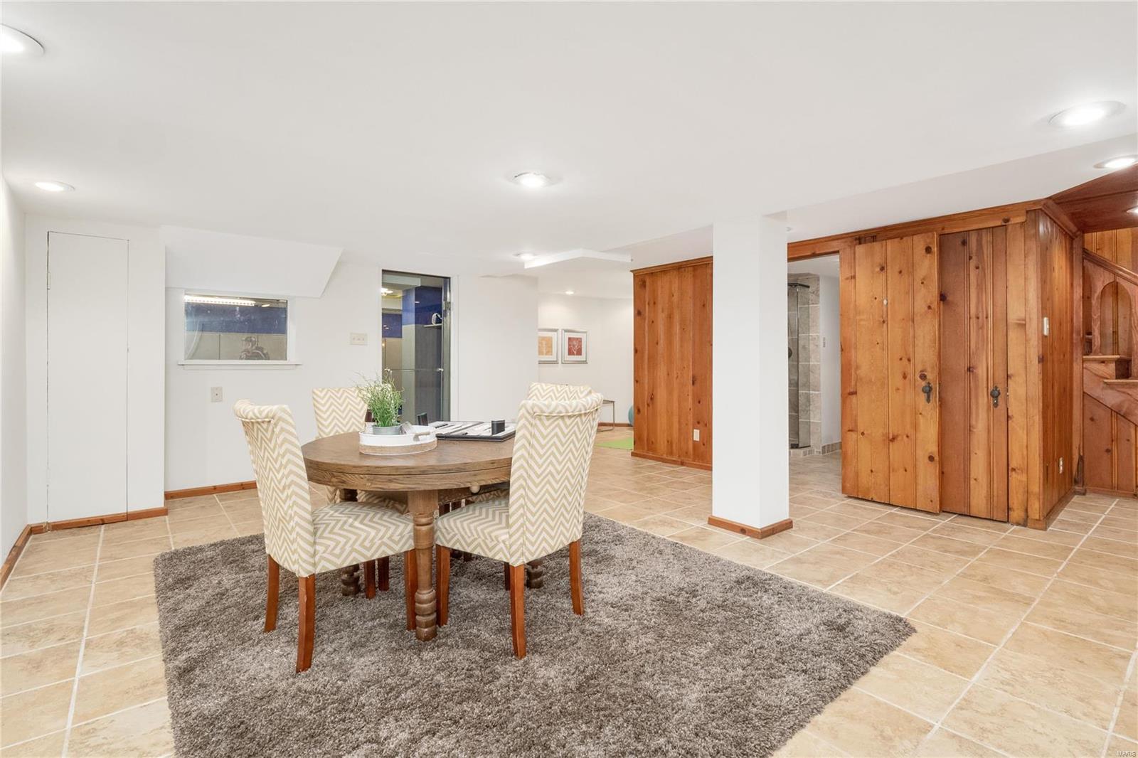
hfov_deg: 96.7
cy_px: 379
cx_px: 569
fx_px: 506
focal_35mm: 16
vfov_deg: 73.7
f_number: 8
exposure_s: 1/2.5
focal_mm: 8
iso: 1600
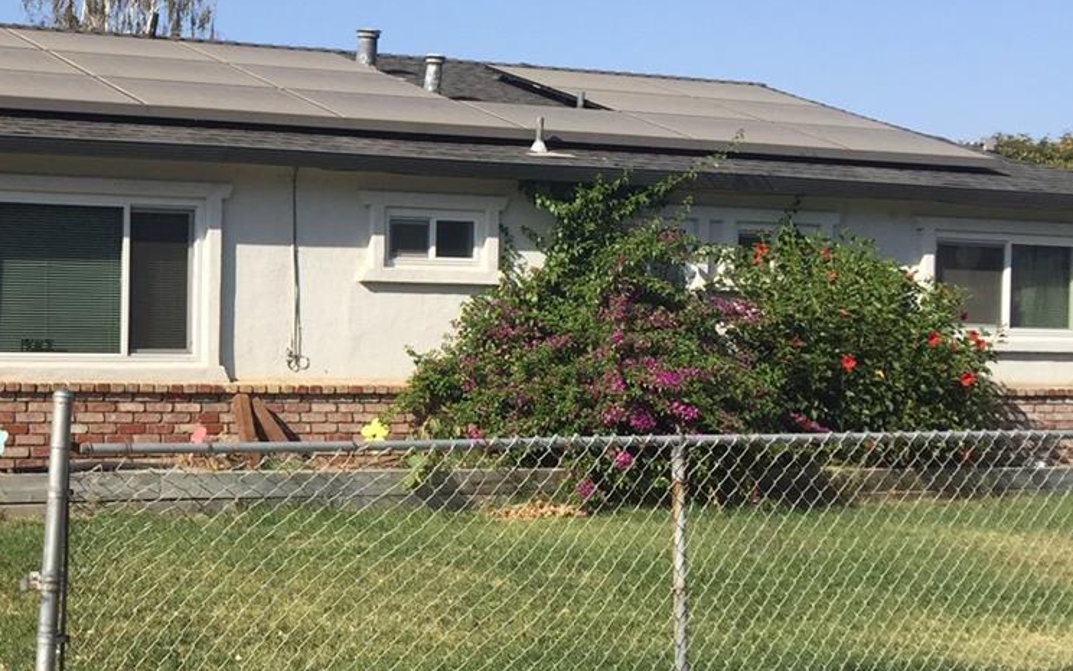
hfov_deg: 30.7
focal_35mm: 62
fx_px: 1813
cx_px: 7
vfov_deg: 21.0
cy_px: 321
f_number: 2.2
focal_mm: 4.15
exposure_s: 1/1799
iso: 32
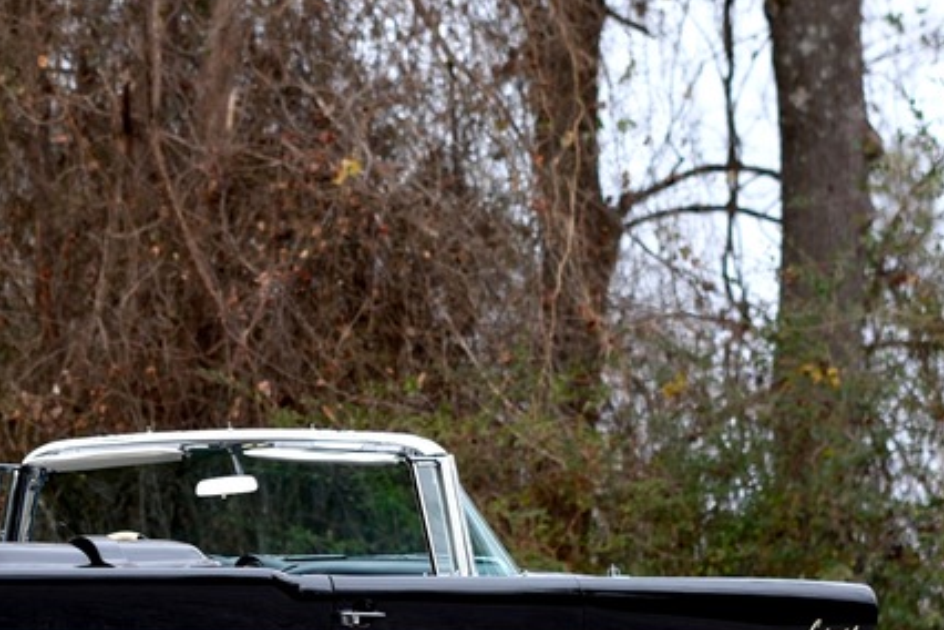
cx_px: 78
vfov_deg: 4.3
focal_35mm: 317
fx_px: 8312
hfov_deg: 6.5
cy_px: 469
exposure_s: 1/1000
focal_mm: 90
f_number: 2.5
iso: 320
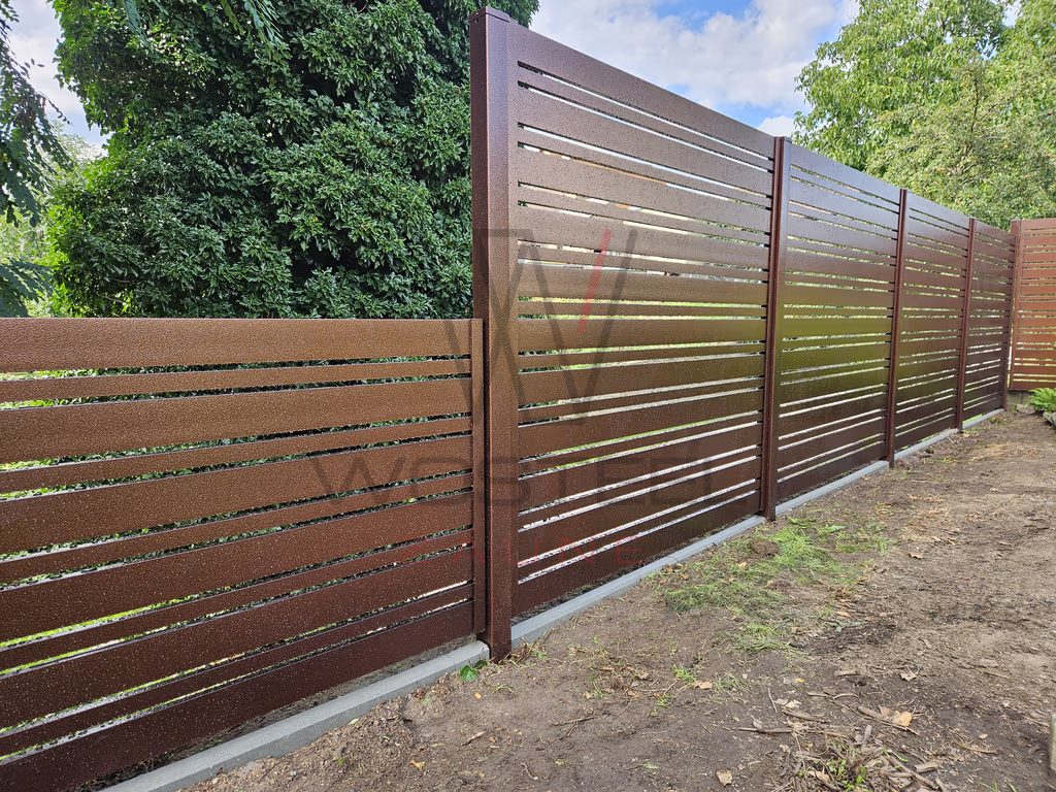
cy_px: 396
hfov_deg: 73.9
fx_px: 702
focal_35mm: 23
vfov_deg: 58.9
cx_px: 528
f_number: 1.8
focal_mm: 5.4
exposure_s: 1/168
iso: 25
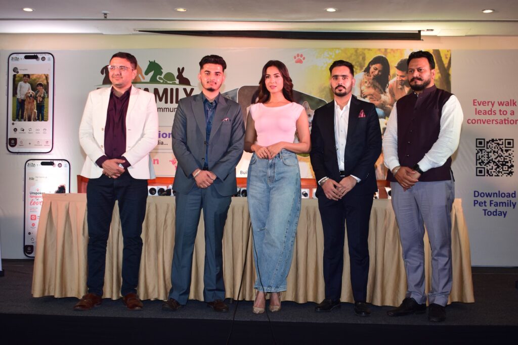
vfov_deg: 26.5
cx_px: 259
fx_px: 734
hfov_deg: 38.9
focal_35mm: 51
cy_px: 172
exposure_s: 1/125
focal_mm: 34
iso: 800
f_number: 5.6
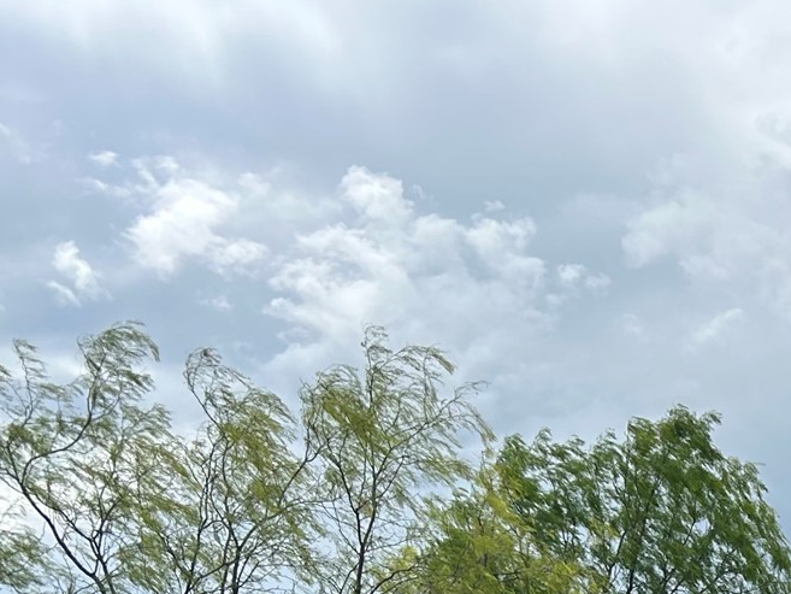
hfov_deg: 21.1
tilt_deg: +1.5
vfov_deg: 16.7
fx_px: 1851
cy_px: 876
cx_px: 1114
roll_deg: -1.9
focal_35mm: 81
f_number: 1.5
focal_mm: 5.7
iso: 50
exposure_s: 1/5319
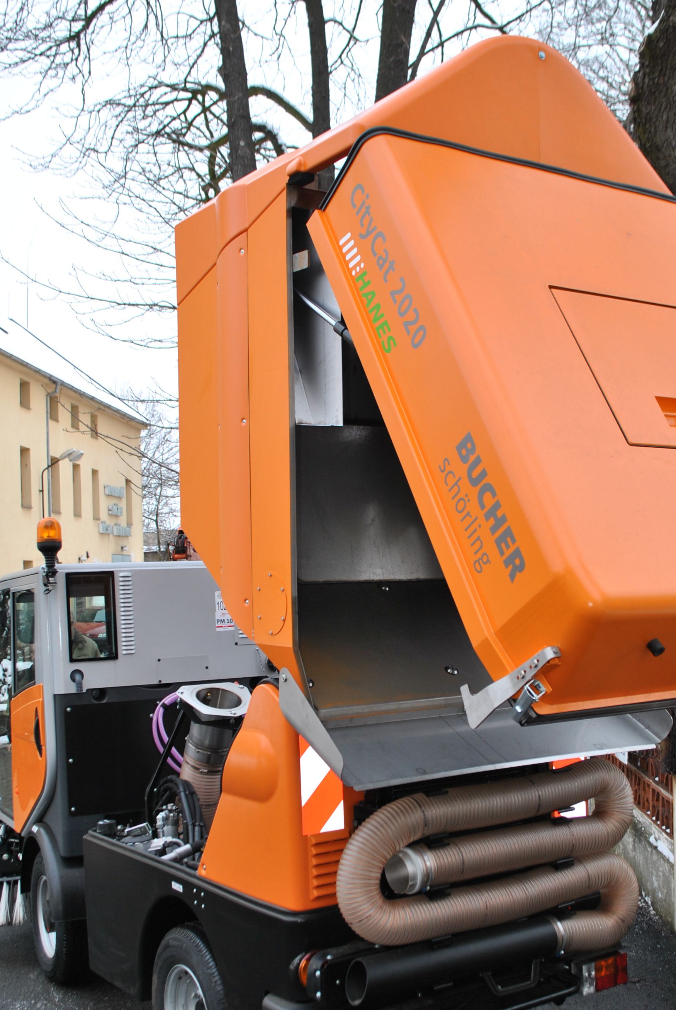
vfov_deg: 48.3
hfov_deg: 33.3
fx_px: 1123
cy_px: 565
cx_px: 425
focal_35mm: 40
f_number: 4
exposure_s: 1/200
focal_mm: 18
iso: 100
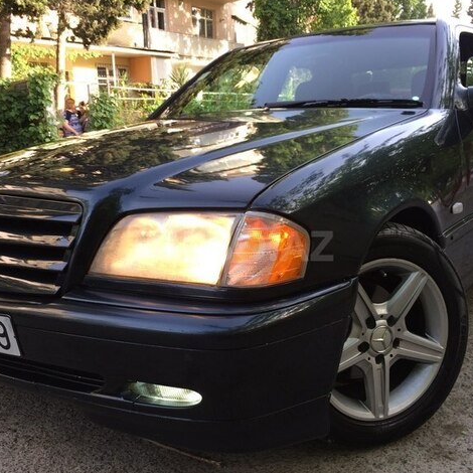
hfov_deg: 46.0
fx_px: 557
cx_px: 230
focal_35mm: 36
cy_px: 246
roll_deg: +2.0
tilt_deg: -12.3
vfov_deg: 46.0
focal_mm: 4.15
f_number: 2.2
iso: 32
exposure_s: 1/102
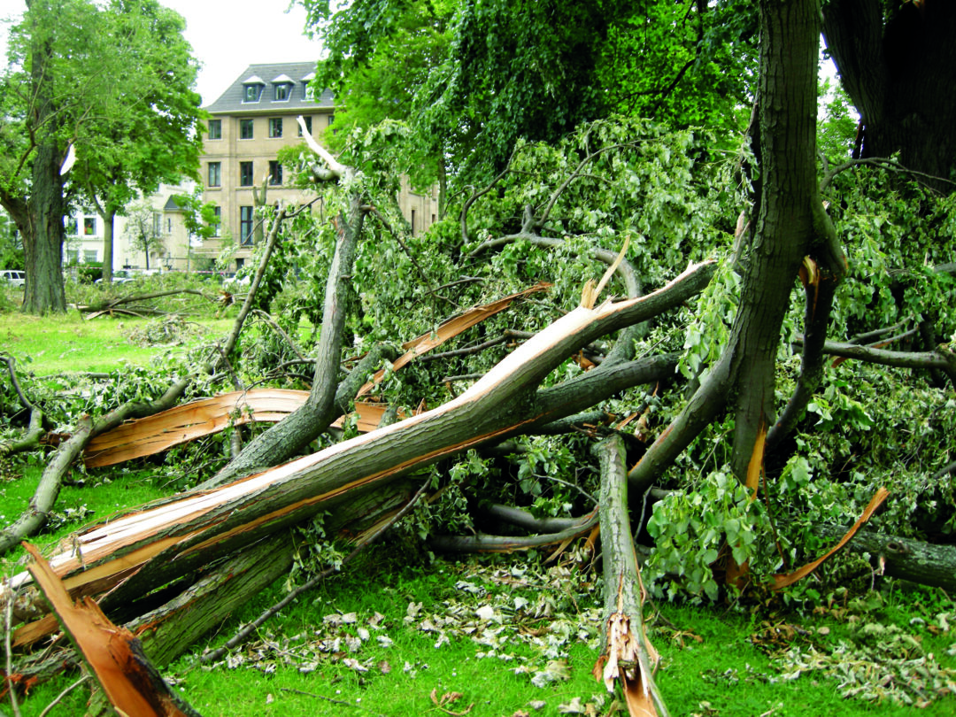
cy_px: 358
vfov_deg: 40.7
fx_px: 967
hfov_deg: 52.6
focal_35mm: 35
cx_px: 478
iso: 64
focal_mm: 7.5
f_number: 3
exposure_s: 1/58.7
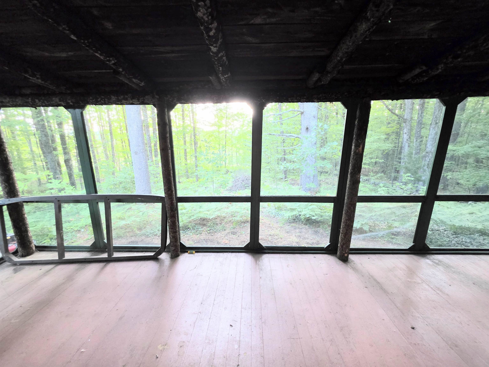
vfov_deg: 89.9
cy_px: 184
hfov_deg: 106.2
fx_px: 184
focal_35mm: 13
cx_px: 244
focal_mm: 2.2
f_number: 1.9
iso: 640
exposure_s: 1/60
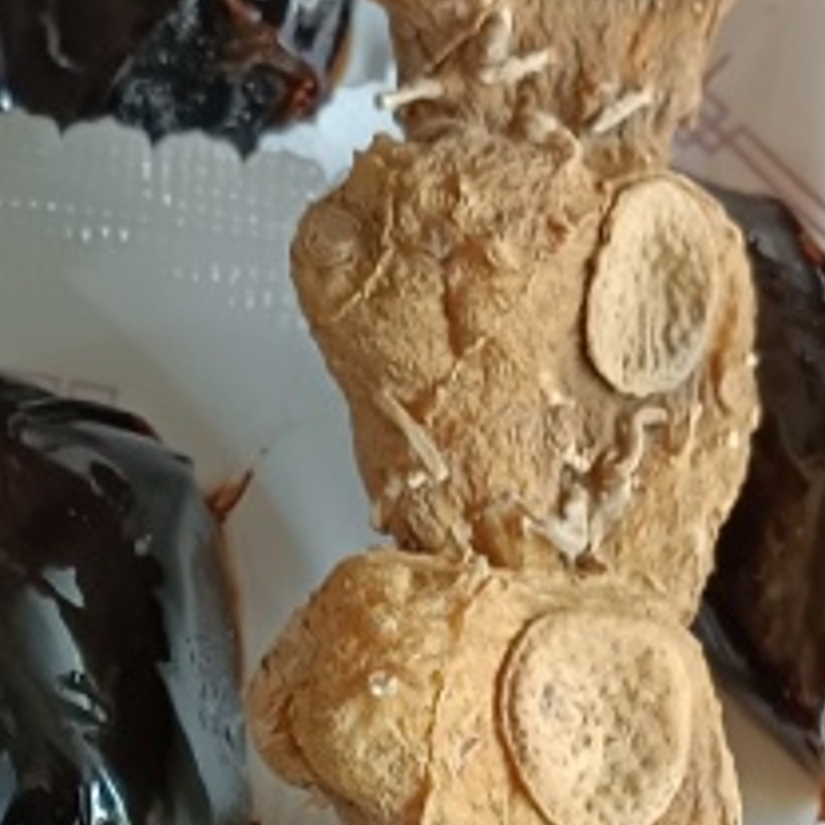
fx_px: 3182
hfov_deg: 14.8
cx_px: 353
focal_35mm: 118
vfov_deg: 14.7
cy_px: 629
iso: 863
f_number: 1.8
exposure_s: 1/33.3
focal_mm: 4.05
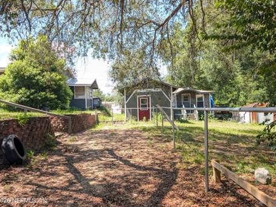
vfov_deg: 54.9
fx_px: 199
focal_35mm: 25
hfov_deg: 69.4
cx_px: 135
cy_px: 102
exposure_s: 1/196
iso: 21
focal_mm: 6.9
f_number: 1.68
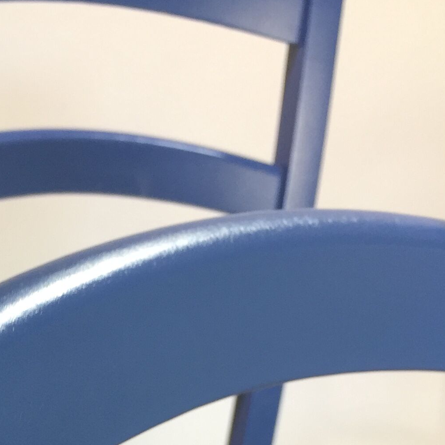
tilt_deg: -24.6
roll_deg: -1.7
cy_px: 666
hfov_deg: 20.0
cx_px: -41
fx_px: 1207
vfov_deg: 18.5
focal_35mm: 83
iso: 40
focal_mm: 4.15
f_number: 2.2
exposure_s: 1/50
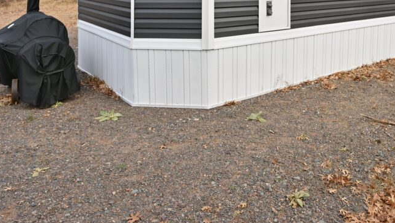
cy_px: -20
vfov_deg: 29.7
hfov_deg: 53.8
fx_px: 377
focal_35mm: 36
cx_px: 275
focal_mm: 18.5
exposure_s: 1/250
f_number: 5.6
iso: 200
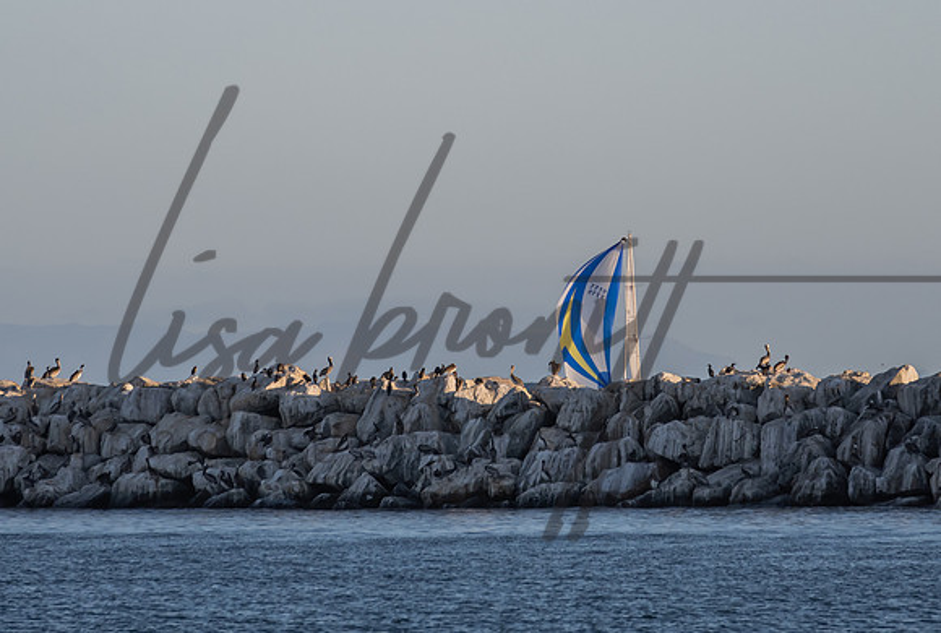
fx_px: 10427
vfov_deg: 3.5
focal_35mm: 398
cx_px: 502
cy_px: 88
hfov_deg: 5.2
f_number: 6.3
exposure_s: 1/1250
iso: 320
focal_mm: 200
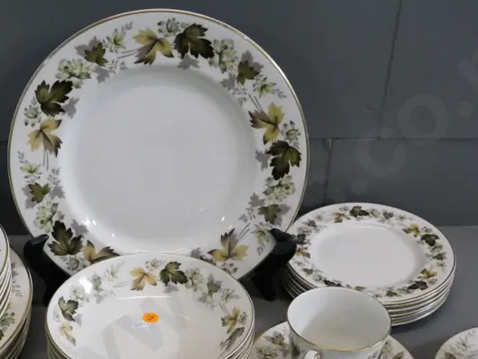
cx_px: 173
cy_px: 306
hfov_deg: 29.3
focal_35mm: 66
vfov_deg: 21.9
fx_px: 911
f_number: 5
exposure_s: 1/400
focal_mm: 17
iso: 3200
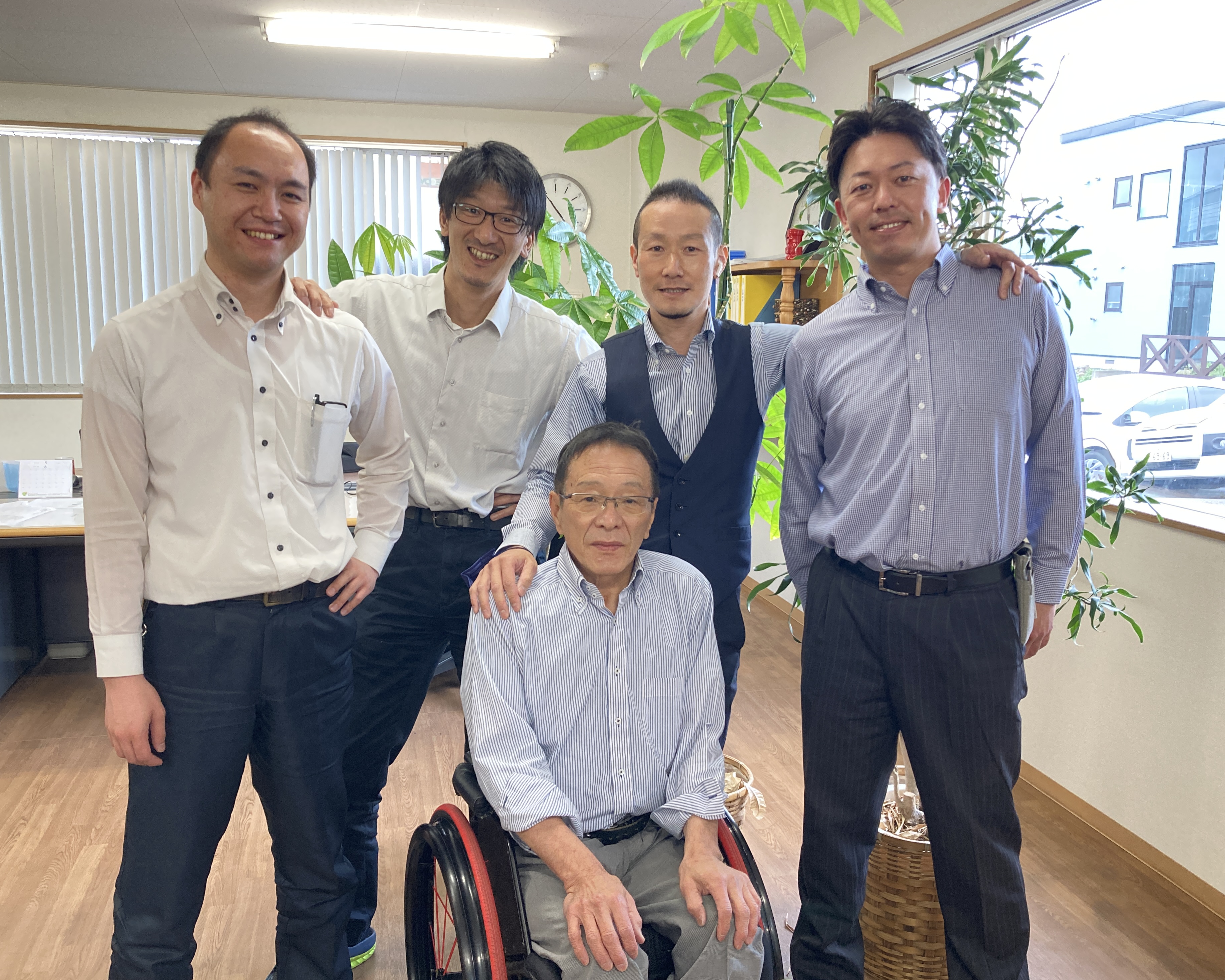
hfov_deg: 58.8
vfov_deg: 48.5
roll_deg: -0.4
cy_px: 484
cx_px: 595
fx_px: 1088
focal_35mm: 30
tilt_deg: -8.0
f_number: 1.8
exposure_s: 1/50
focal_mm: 3.99
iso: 125
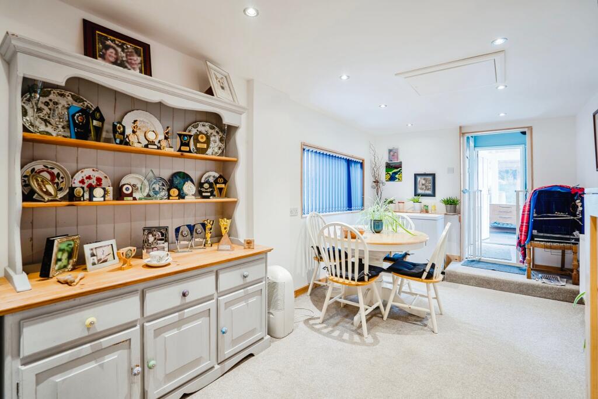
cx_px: 299
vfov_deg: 73.8
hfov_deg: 96.7
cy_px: 200
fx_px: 266
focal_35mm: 16
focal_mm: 16
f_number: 5
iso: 100
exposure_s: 1/13
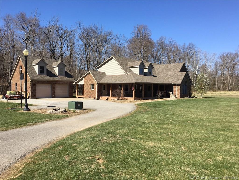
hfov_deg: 61.7
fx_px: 200
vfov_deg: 48.2
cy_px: 90
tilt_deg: -0.7
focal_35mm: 29
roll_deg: +0.1
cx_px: 120
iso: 25
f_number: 2.2
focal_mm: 4.15
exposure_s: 1/1350
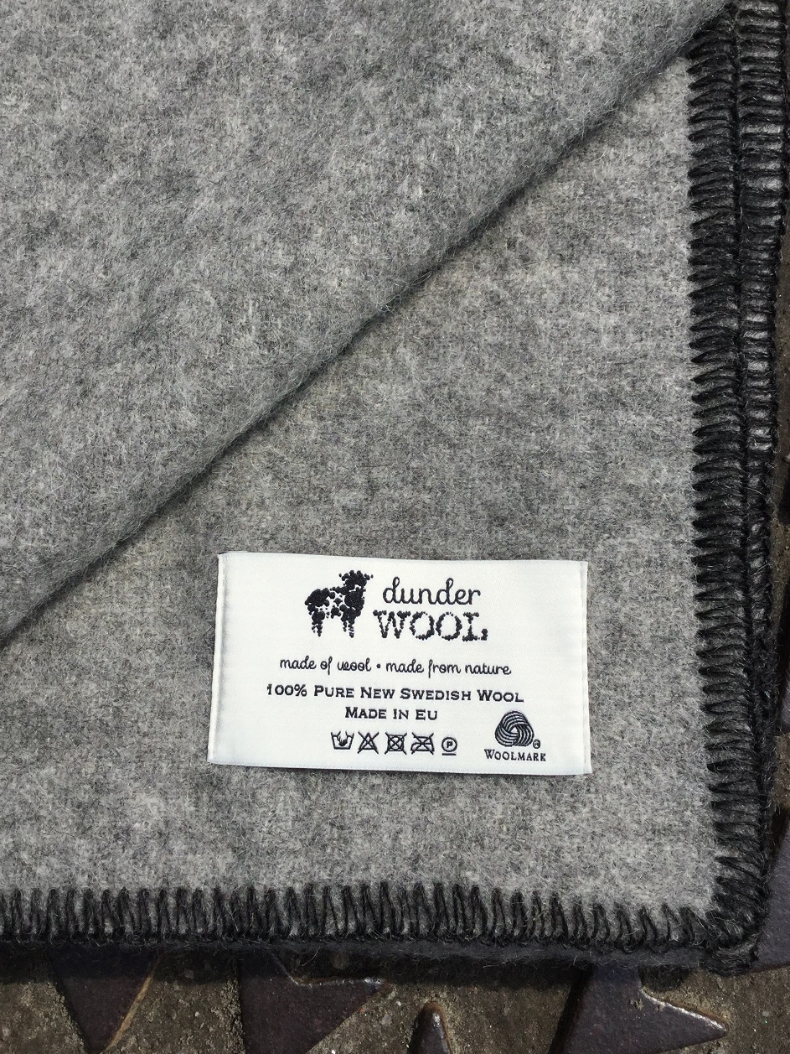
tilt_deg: -83.3
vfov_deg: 50.1
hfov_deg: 38.6
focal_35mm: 37
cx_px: 360
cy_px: 496
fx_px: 1126
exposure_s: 1/2717
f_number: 2.4
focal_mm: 3.3
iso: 25
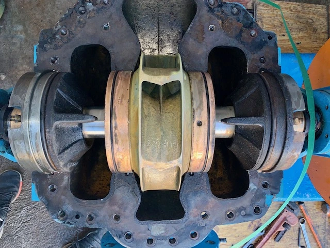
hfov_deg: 67.3
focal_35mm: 26
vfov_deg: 53.1
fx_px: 248
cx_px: 165
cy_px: 124
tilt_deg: -84.7
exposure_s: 1/99
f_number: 1.8
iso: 25
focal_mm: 4.25
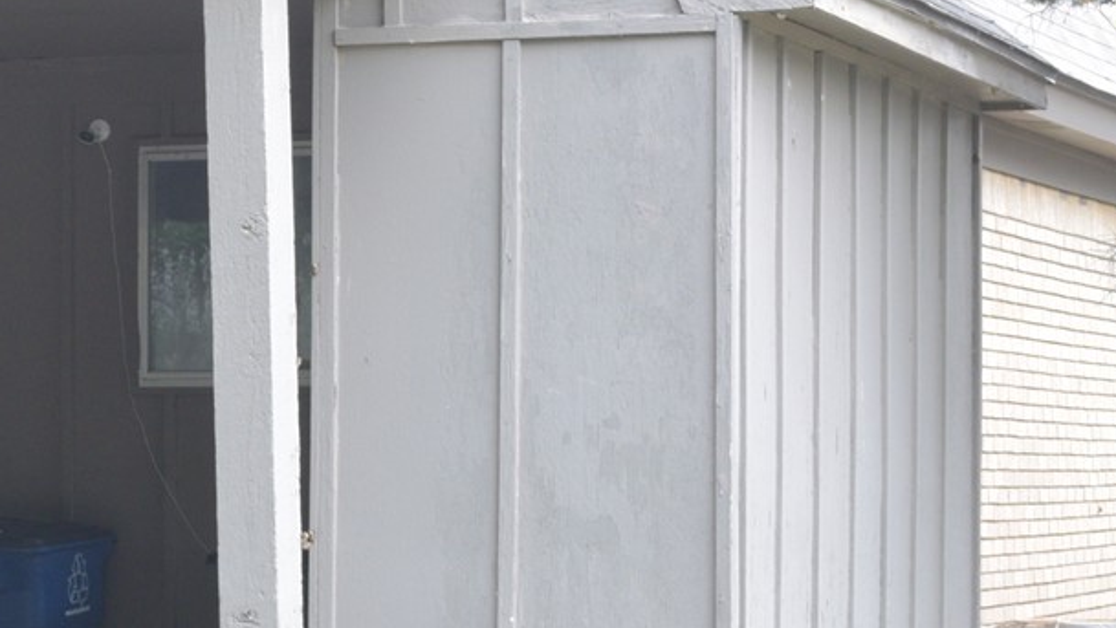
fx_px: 4196
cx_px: -392
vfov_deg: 8.6
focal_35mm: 142
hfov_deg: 14.4
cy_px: 406
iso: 400
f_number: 9
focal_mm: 27
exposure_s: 1/60
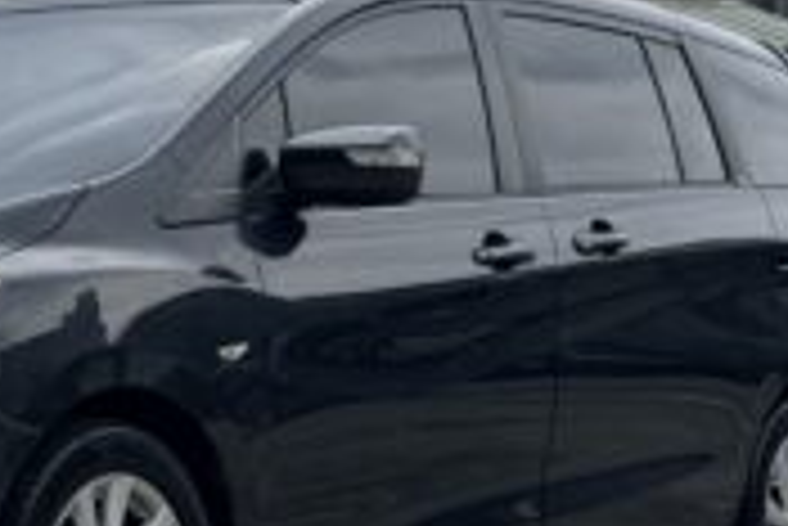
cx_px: 72
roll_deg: -0.5
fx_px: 3001
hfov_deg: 14.8
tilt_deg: +3.7
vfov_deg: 10.0
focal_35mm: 137
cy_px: 67
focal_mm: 6.76
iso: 100
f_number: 1.78
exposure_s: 1/1838
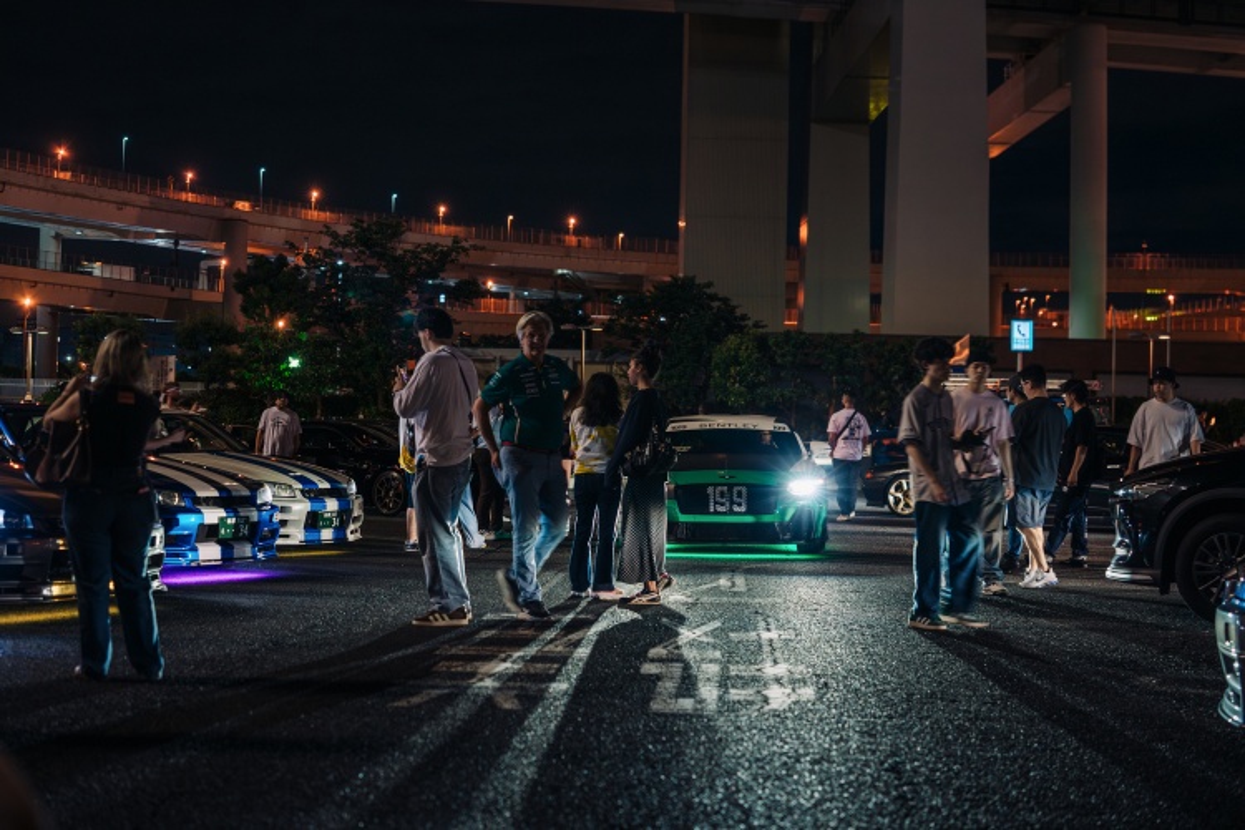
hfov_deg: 39.6
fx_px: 1729
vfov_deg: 27.0
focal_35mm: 50
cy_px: 415
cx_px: 622
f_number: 2.5
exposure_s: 1/30
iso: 400
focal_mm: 50
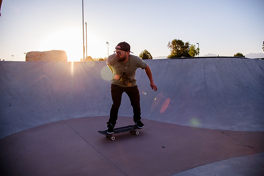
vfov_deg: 52.2
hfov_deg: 72.7
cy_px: 88
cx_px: 132
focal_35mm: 24
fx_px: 179
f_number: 4
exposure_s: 1/3200
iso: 1000
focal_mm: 24
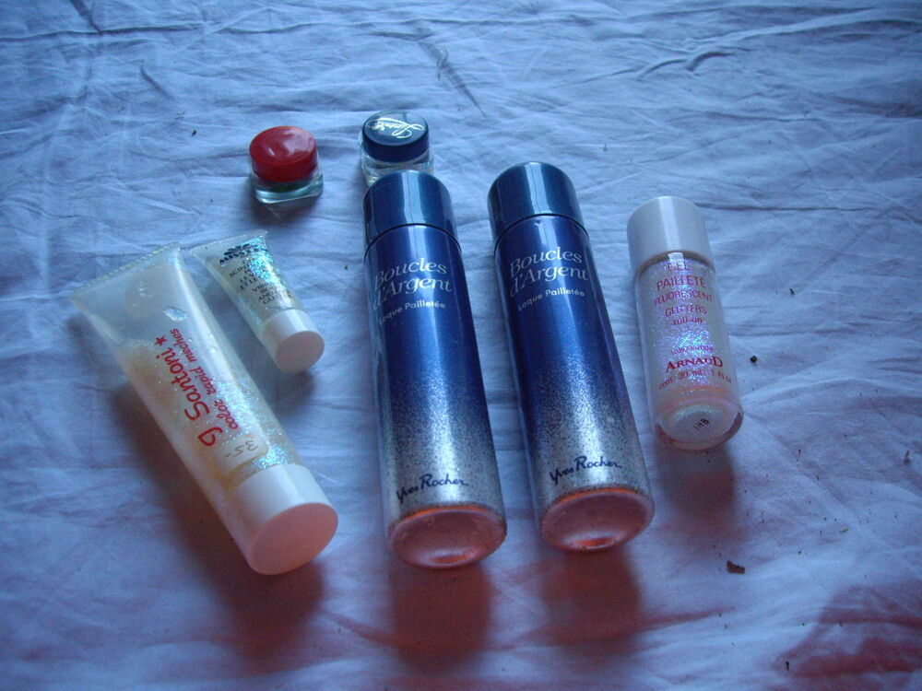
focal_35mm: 38
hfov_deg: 49.0
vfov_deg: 37.7
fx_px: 1012
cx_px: 461
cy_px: 346
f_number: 2.7
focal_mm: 6.2
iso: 200
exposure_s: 1/40
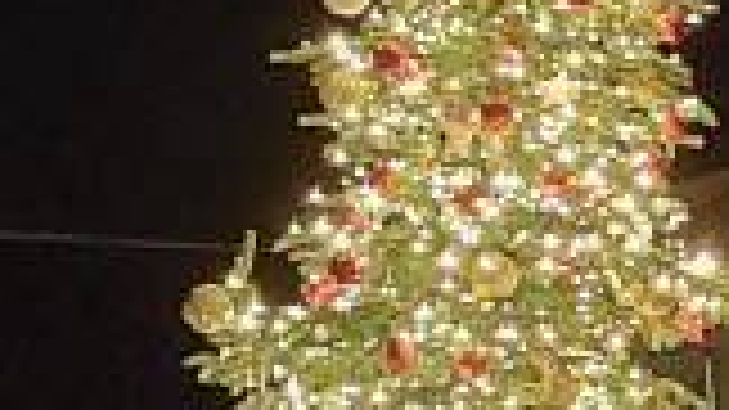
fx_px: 3188
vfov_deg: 7.3
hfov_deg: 10.9
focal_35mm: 165
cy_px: 302
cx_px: 1800
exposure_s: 1/25
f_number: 1.8
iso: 2000
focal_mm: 5.23
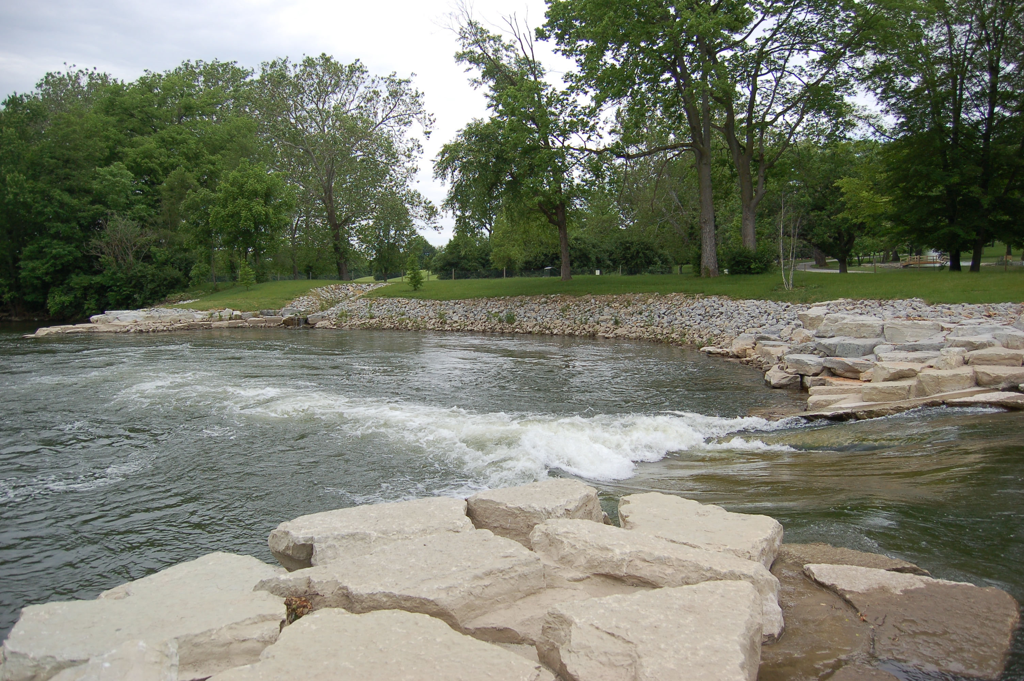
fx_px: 767
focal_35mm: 27
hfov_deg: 67.4
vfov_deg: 47.8
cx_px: 512
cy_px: 340
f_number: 4
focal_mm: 18
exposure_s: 1/1000
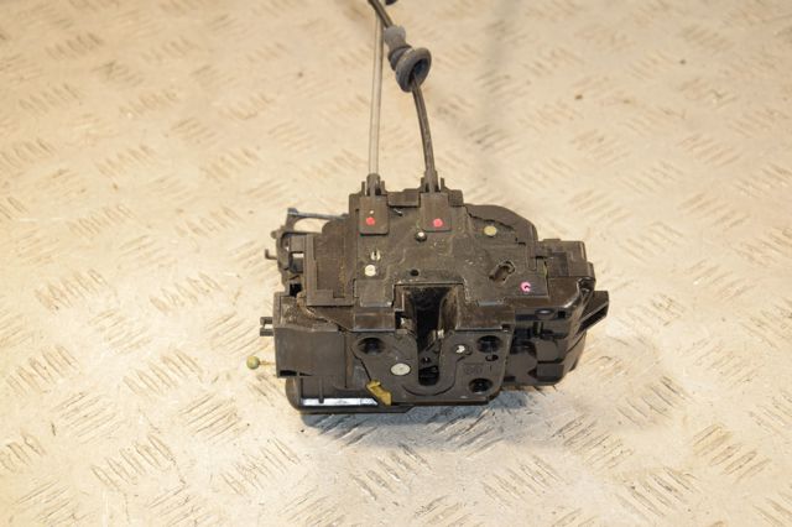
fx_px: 1649
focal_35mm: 75
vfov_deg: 18.2
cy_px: 264
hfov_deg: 27.0
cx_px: 396
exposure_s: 1/200
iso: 800
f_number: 6.3
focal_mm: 50
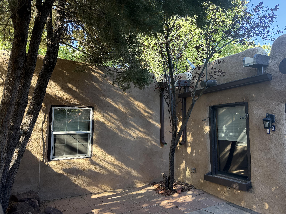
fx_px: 198
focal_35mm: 24
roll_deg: -0.1
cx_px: 143
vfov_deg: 56.8
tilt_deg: +5.2
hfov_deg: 71.6
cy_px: 107
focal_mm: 6.76
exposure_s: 1/176
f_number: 1.78
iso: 80
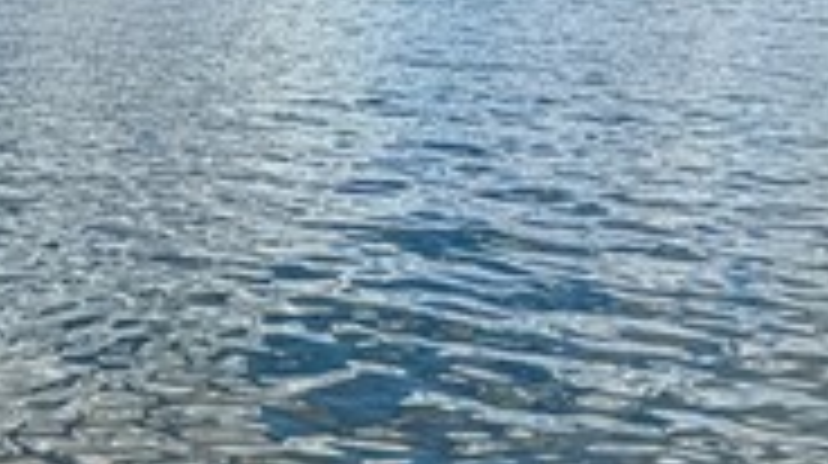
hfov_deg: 21.9
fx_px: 1864
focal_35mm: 85
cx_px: -320
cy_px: 297
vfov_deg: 14.2
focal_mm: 2.22
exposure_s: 1/1285
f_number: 2.2
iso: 20
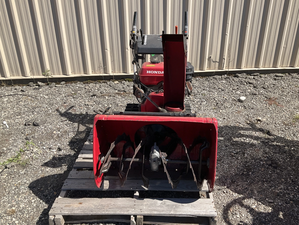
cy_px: 112
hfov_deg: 61.7
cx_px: 150
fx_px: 250
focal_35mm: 29
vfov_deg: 48.2
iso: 25
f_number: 1.8
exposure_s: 1/1577
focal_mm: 3
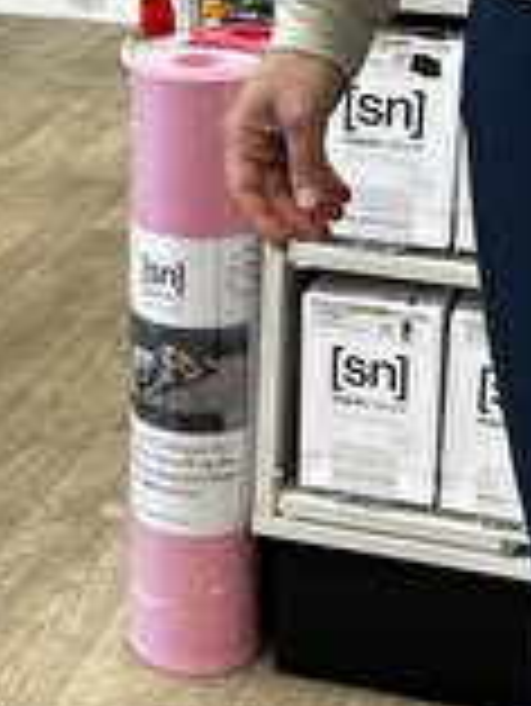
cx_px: 274
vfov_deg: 22.2
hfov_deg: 17.2
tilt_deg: -13.0
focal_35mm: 86
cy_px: 72
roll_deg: -1.8
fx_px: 1757
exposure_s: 1/100
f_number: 1.5
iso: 64
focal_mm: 5.7
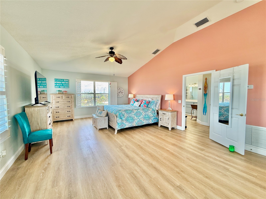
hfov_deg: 102.1
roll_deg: -0.2
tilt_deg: -2.6
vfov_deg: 85.7
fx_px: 108
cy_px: 100
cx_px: 133
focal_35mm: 14
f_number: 2.2
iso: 80
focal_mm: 2.22
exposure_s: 1/120
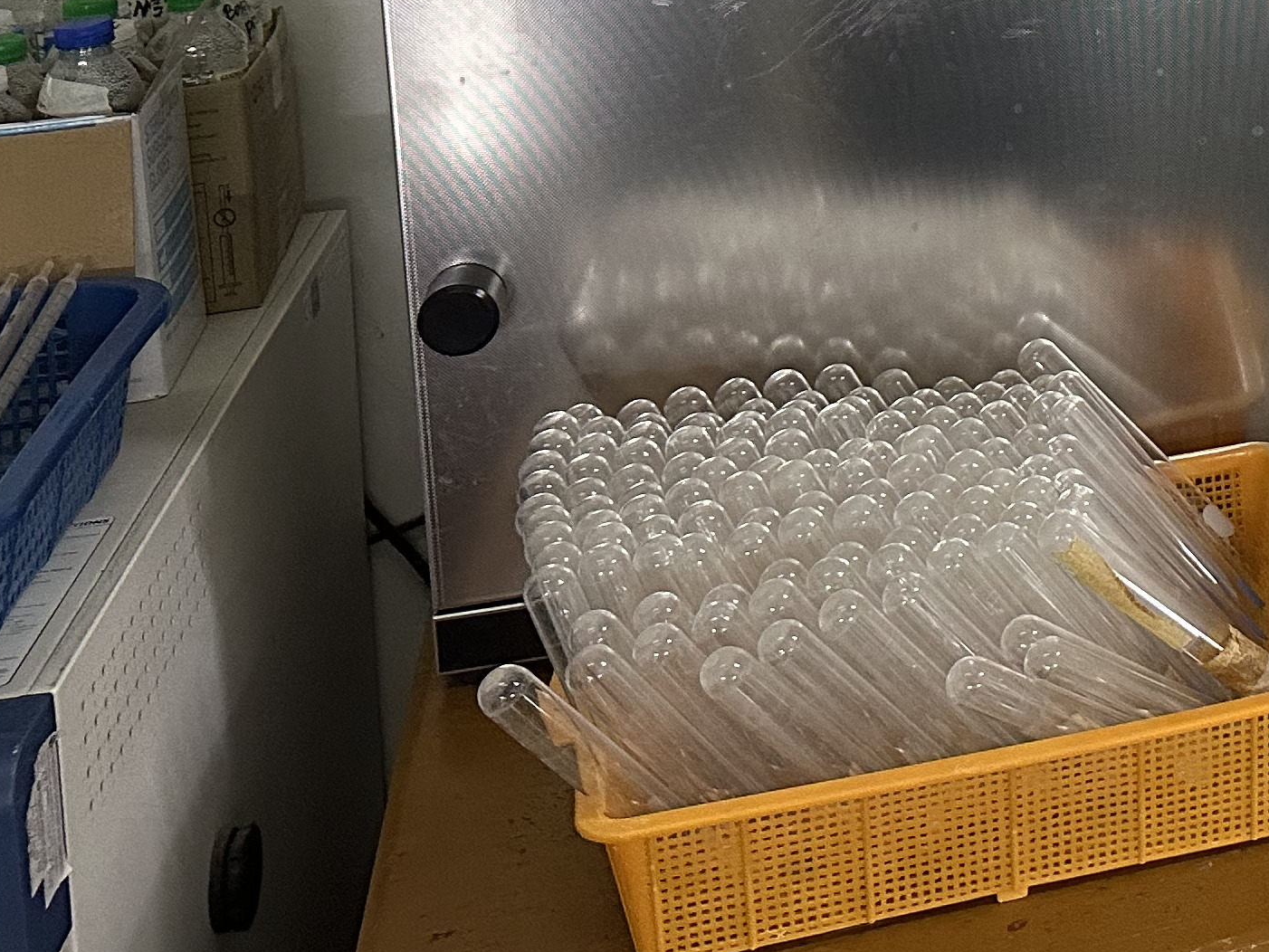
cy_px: -362
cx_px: 1741
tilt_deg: -7.0
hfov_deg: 24.0
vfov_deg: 19.3
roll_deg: +0.3
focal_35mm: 69
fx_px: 2530
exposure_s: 1/60
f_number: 1.78
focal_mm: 6.86
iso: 320
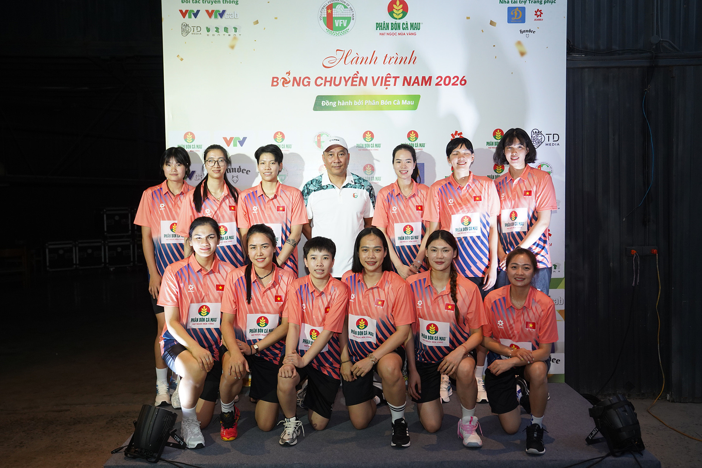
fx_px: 663
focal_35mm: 34
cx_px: 351
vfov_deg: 38.9
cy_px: 234
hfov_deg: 55.8
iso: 1600
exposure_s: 1/200
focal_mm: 34
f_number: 4
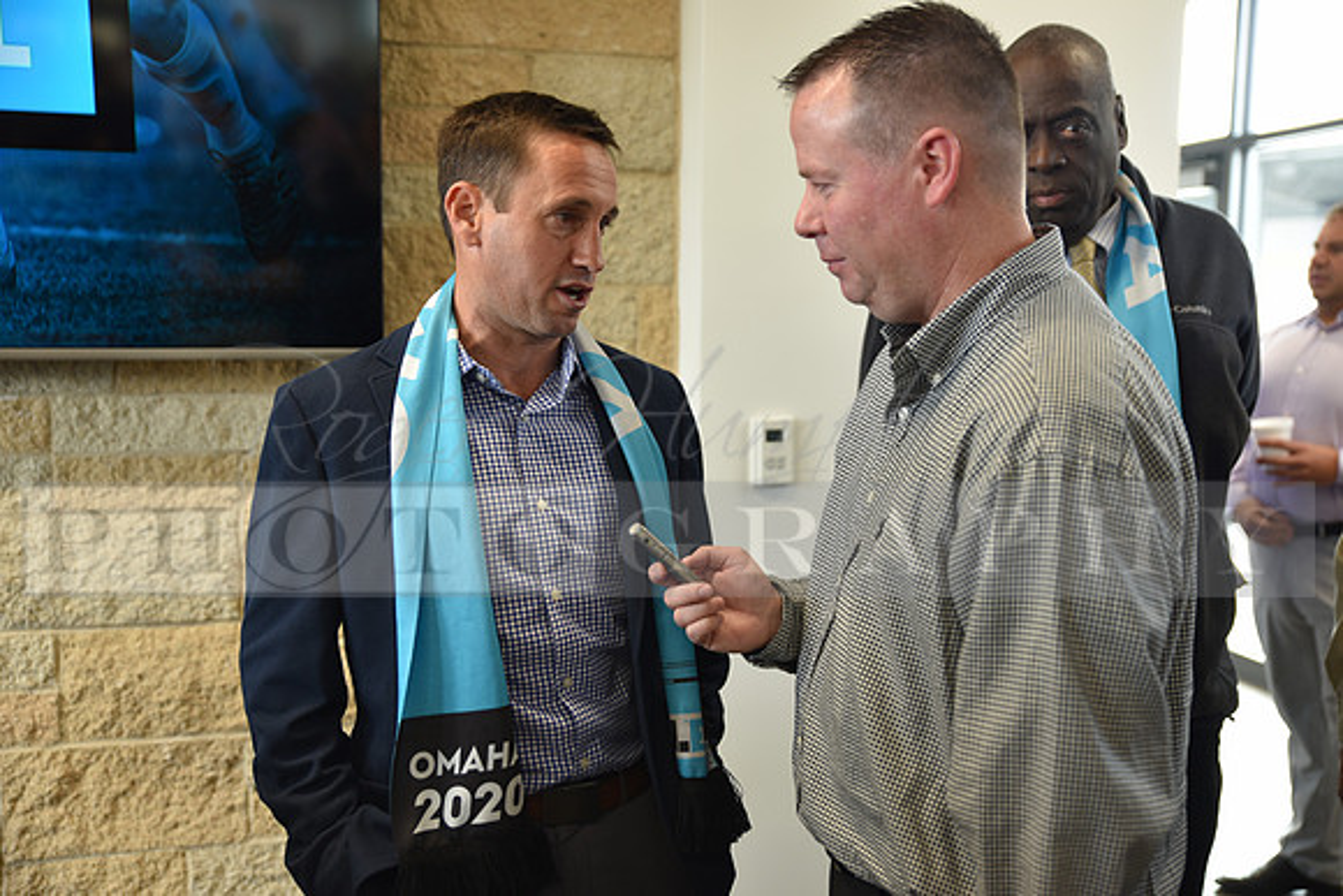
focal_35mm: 38
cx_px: 672
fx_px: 1418
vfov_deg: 35.1
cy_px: 448
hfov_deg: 50.7
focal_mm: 38
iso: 400
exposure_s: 1/60
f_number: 2.8
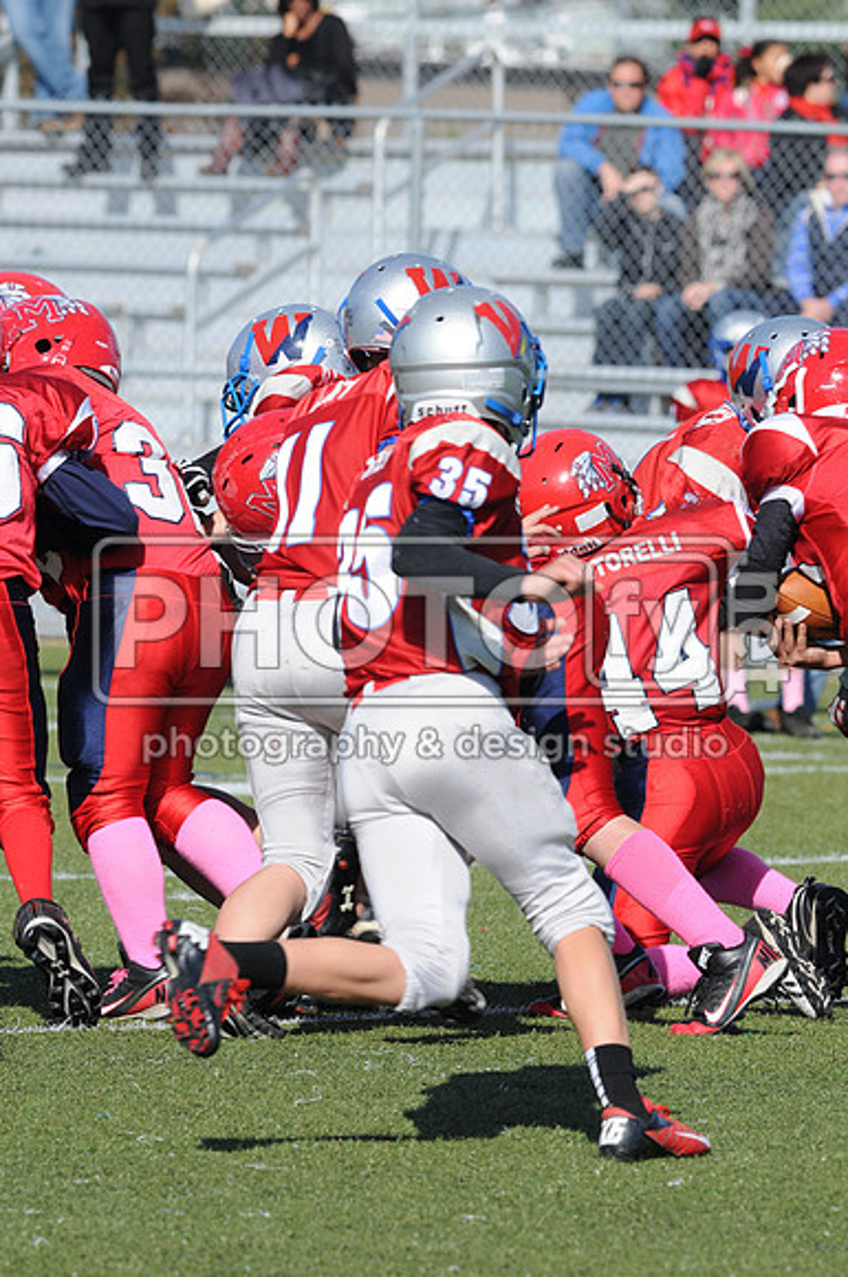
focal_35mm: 450
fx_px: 15946
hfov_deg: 3.0
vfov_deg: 4.6
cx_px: 424
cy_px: 638
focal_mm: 300
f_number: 9
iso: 200
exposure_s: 1/500
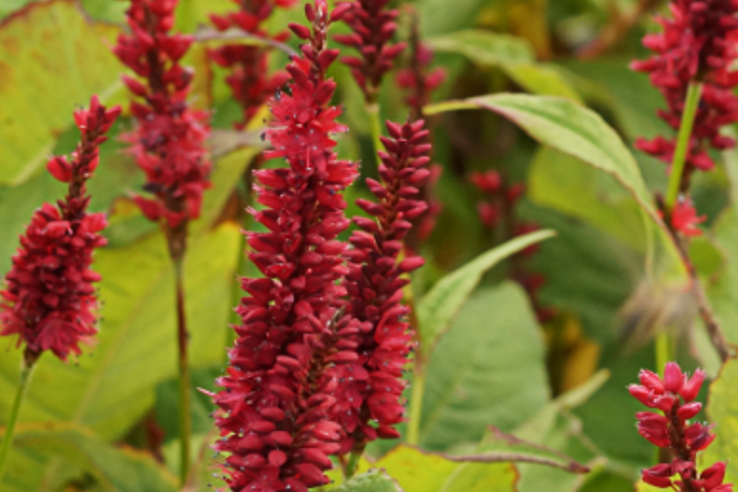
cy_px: 601
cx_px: 126
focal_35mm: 465
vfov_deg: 3.0
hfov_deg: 4.4
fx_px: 9532
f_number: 8
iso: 500
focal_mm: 100
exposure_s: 1/160
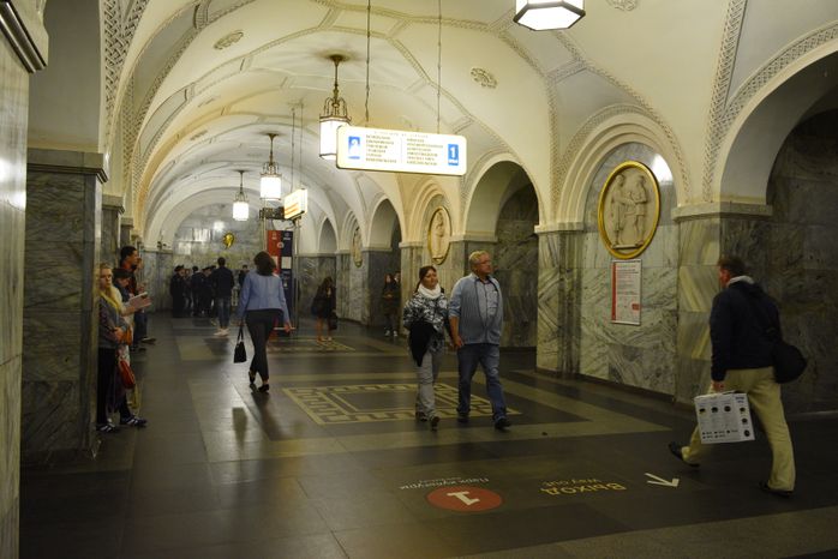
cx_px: 419
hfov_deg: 60.3
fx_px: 722
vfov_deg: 42.4
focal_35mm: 31
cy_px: 280
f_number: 5.6
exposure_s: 1/100
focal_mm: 31
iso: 3200
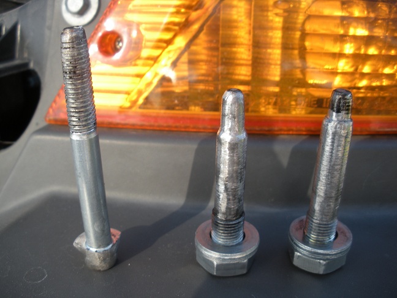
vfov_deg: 39.7
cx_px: 198
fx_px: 413
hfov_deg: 51.4
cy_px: 149
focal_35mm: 36
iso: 64
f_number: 3.5
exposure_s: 1/105
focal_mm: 6.3
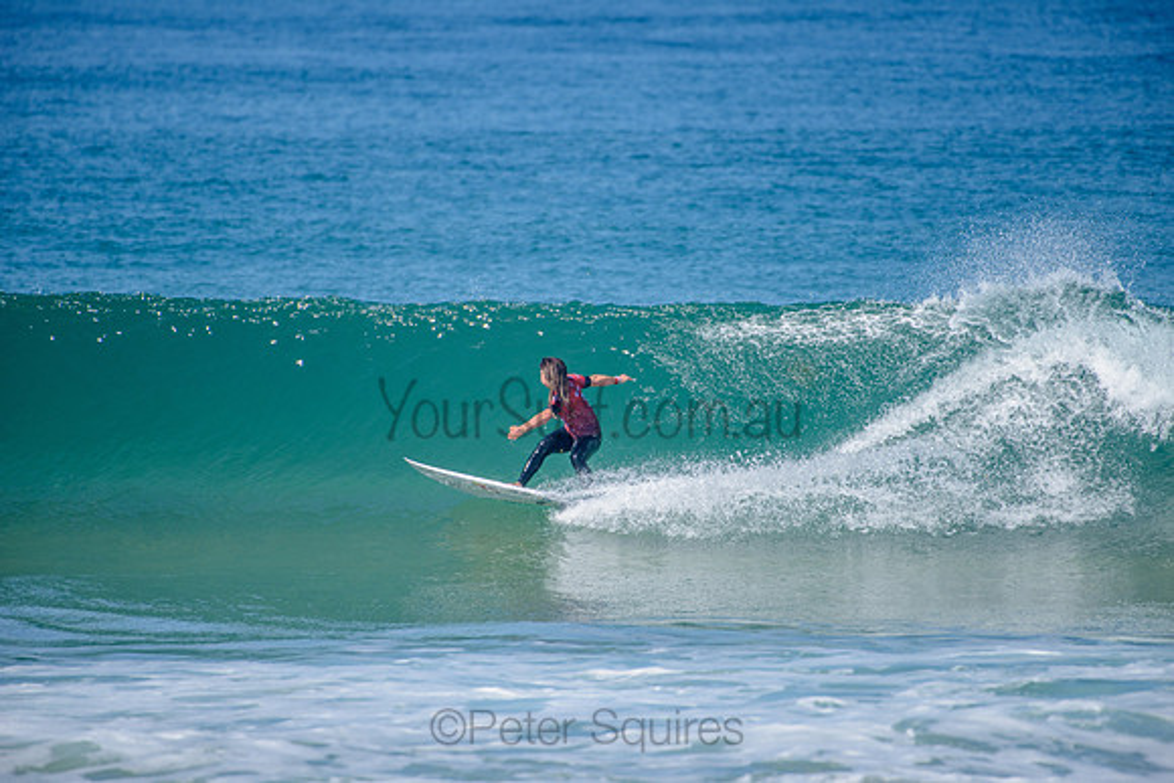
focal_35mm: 500
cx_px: 587
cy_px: 392
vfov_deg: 2.8
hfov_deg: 4.1
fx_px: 16309
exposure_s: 1/2000
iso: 250
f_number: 5.6
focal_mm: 500
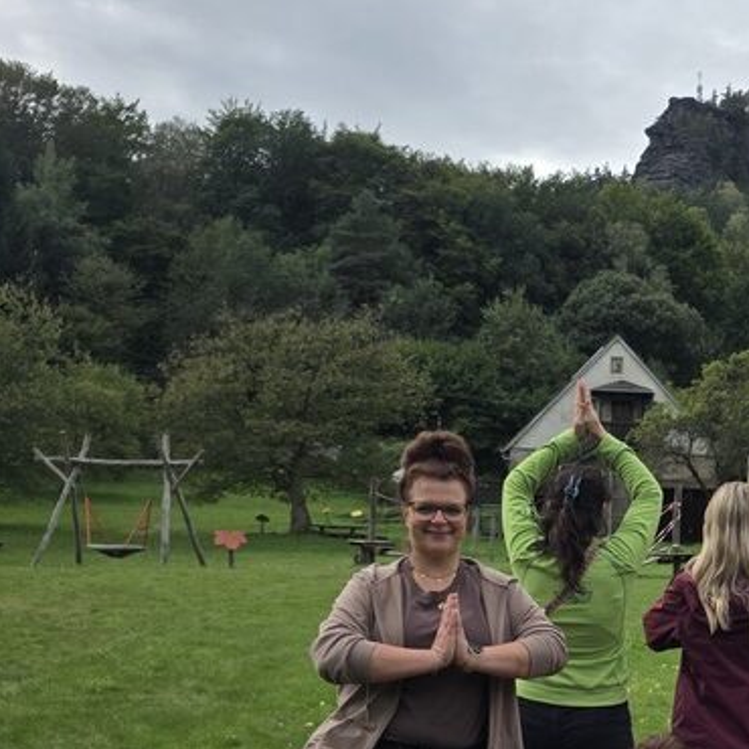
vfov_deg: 30.5
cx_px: 753
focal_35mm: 55
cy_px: 571
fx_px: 1346
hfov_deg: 29.0
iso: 80
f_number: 1.7
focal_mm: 6.3
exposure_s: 1/3727
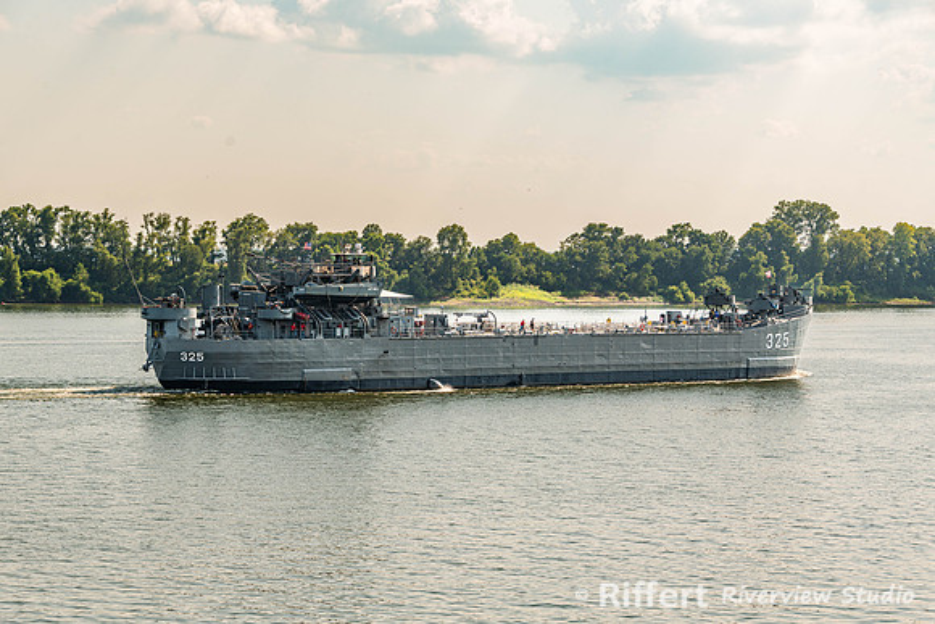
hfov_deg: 21.2
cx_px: 468
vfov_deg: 14.2
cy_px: 312
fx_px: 2503
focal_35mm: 96
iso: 64
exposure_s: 1/200
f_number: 8
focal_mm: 92
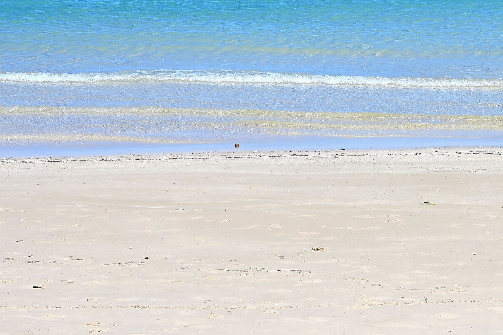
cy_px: 20
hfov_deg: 23.7
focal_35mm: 83
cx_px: 476
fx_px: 1159
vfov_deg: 16.2
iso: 100
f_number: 10
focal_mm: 42
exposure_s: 1/500
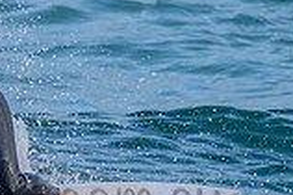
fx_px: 18310
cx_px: -96
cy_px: 187
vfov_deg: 0.6
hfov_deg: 0.9
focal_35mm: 2252
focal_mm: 500
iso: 320
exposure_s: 1/1250
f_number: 5.6
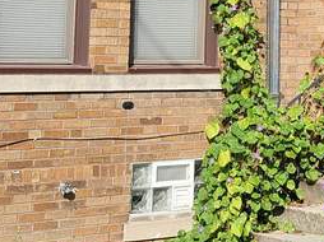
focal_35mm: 116
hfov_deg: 16.3
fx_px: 1085
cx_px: 381
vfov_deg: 12.4
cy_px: -55
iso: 25
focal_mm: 5.54
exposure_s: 1/1160
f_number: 1.8
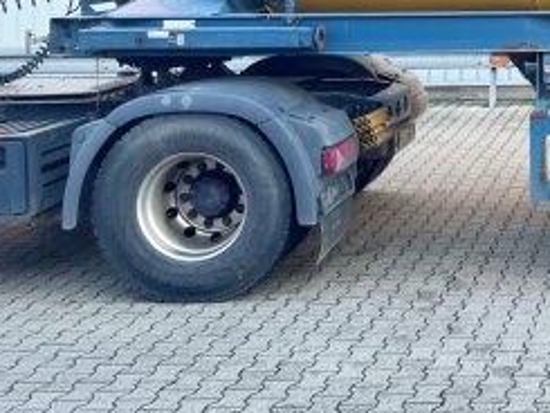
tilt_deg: +1.1
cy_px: -52
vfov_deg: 20.5
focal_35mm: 68
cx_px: 685
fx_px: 1081
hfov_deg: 25.2
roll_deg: -0.2
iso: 50
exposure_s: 1/448
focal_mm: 5.7
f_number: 1.5
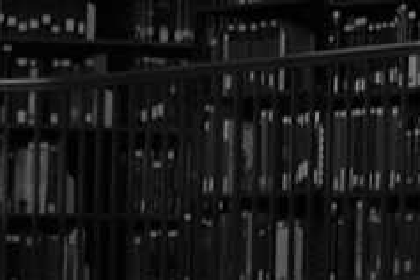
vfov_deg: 5.2
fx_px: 3103
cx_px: 1579
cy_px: 213
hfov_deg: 6.5
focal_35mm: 266
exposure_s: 1/13
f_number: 2.8
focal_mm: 23
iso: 125
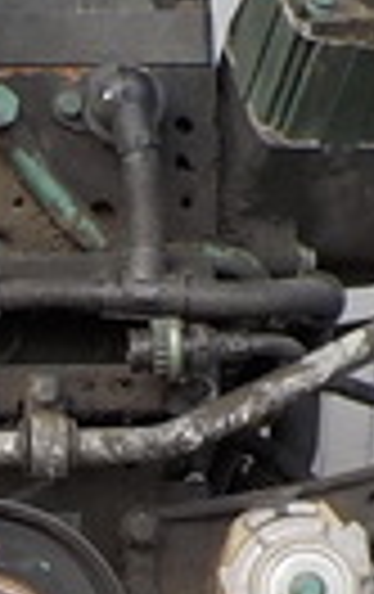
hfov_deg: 8.3
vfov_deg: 13.3
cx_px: -212
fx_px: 2501
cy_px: 652
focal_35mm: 154
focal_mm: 4.1
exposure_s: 1/200
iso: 125
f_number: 3.3
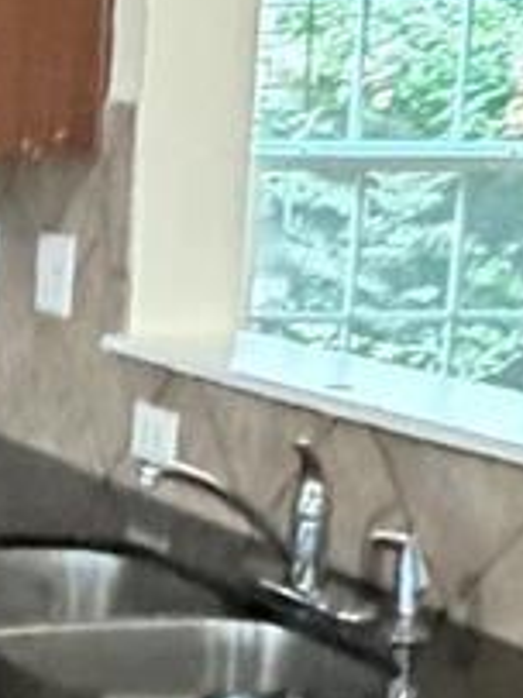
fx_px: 2138
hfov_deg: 12.8
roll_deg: +1.0
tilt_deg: -12.6
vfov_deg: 18.4
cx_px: -378
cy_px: 550
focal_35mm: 106
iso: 1250
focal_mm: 2.22
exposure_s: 1/40
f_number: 2.2
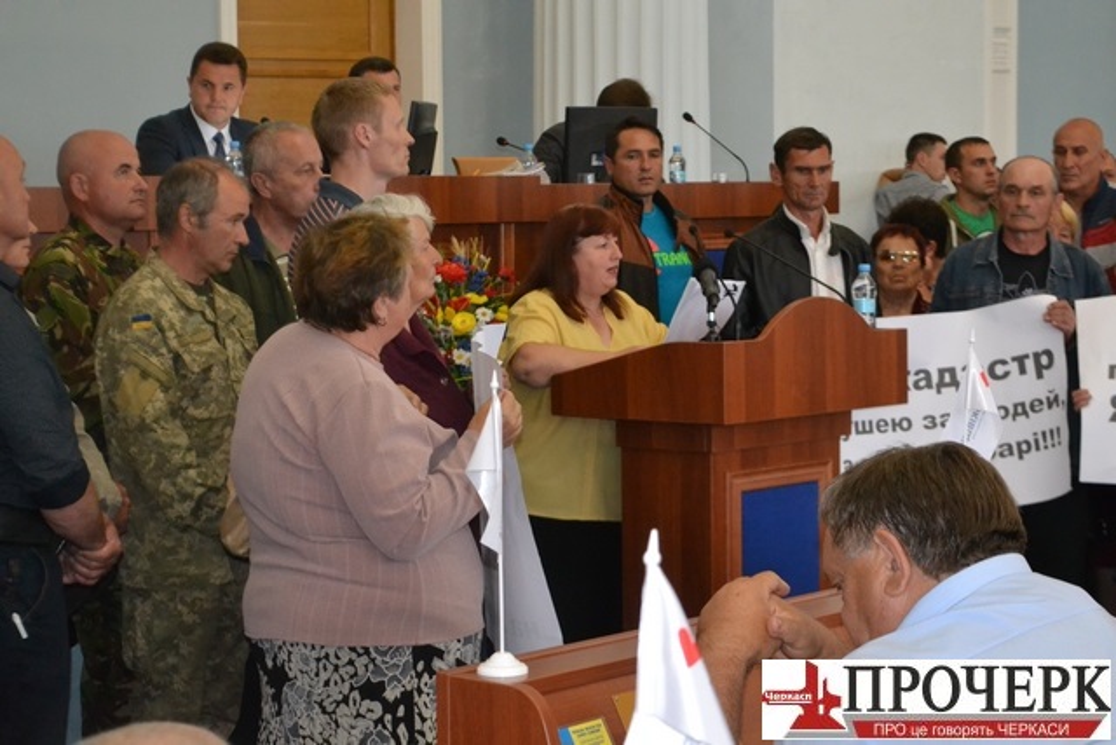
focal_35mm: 82
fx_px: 2558
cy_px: 372
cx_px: 558
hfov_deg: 24.6
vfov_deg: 16.6
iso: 3200
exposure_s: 1/60
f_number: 5.6
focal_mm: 55
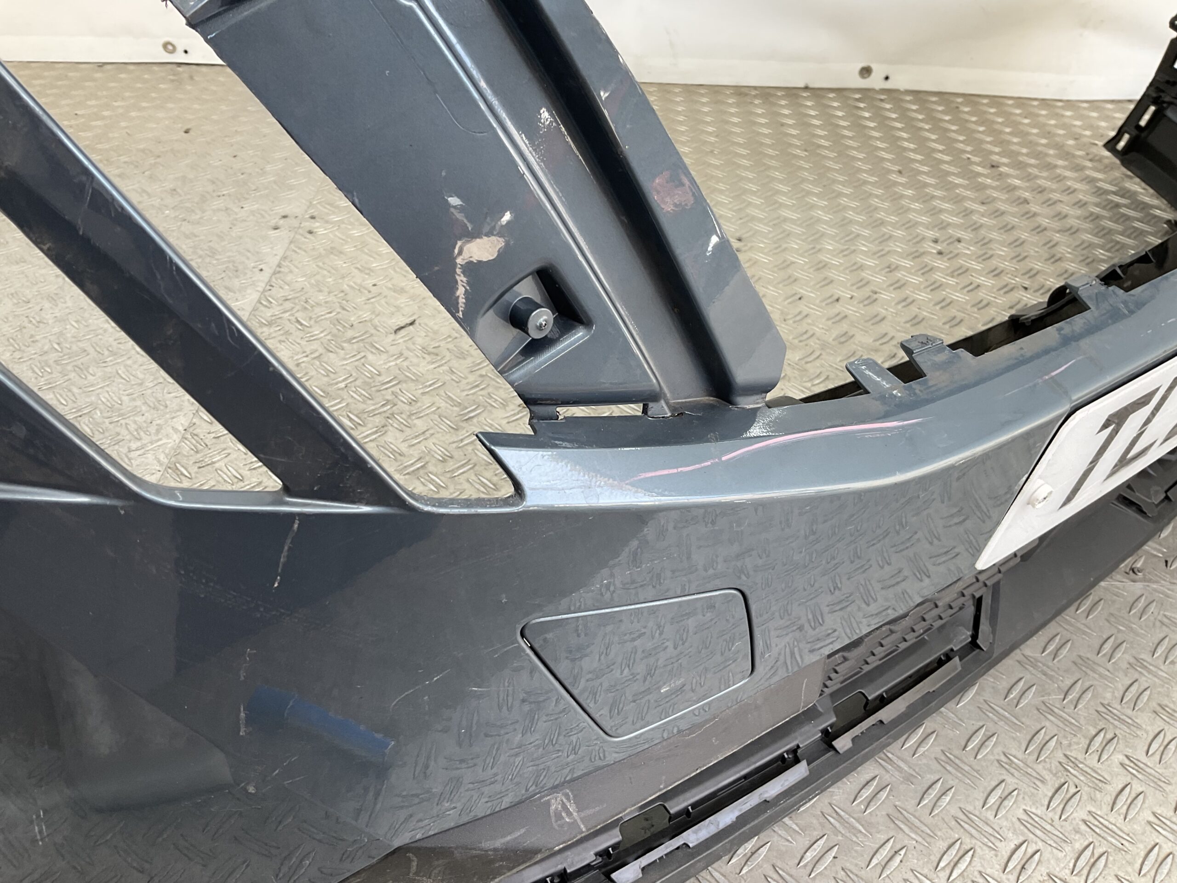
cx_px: 588
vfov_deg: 48.2
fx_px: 986
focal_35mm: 29
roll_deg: -4.9
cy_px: 442
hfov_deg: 61.7
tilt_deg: -39.1
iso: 32
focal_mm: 3
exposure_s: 1/100
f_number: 1.8
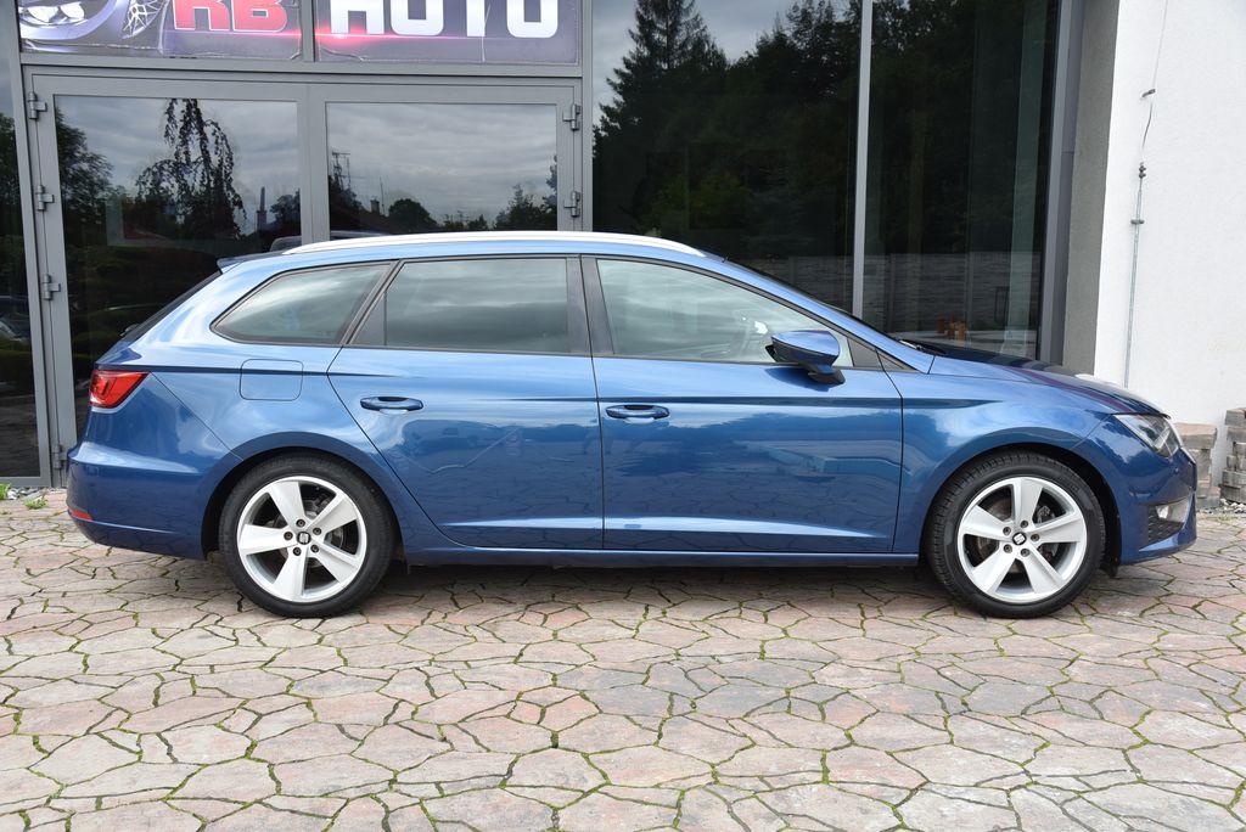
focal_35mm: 35
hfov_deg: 54.4
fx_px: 1212
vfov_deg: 37.9
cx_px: 623
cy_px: 416
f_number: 7.1
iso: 500
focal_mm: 35
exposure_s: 1/200
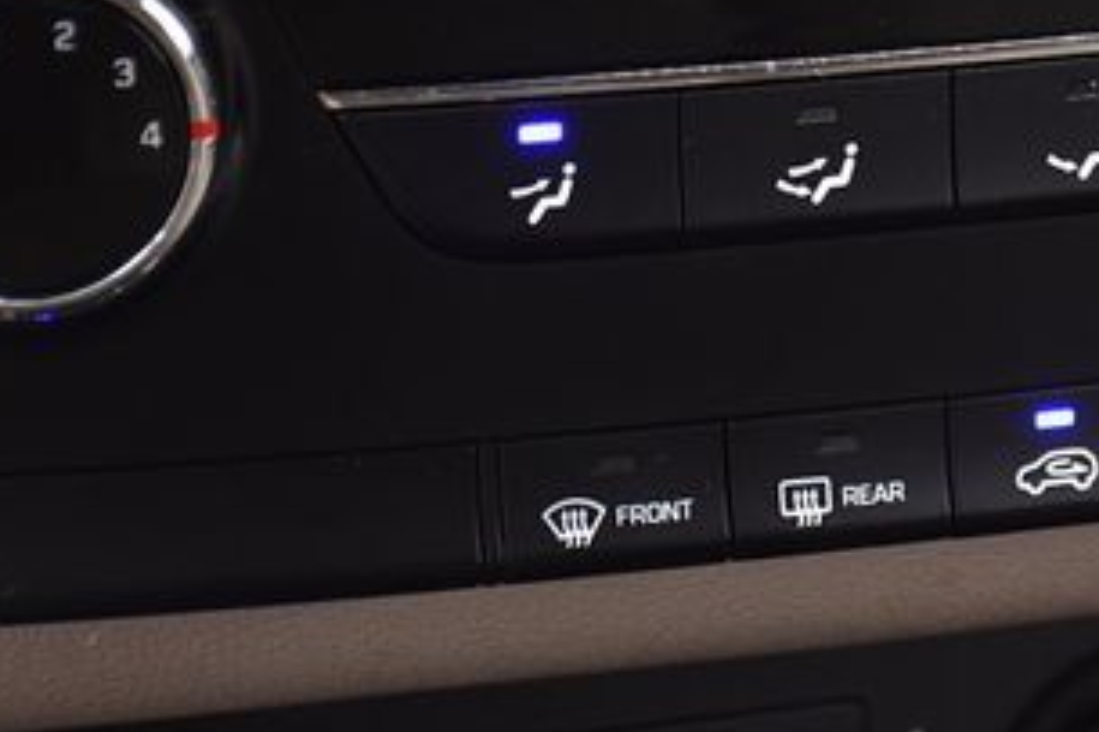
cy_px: 34
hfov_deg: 9.9
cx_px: 879
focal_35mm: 208
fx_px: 6346
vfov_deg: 6.6
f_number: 5
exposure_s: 1/80
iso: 1250
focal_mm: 66
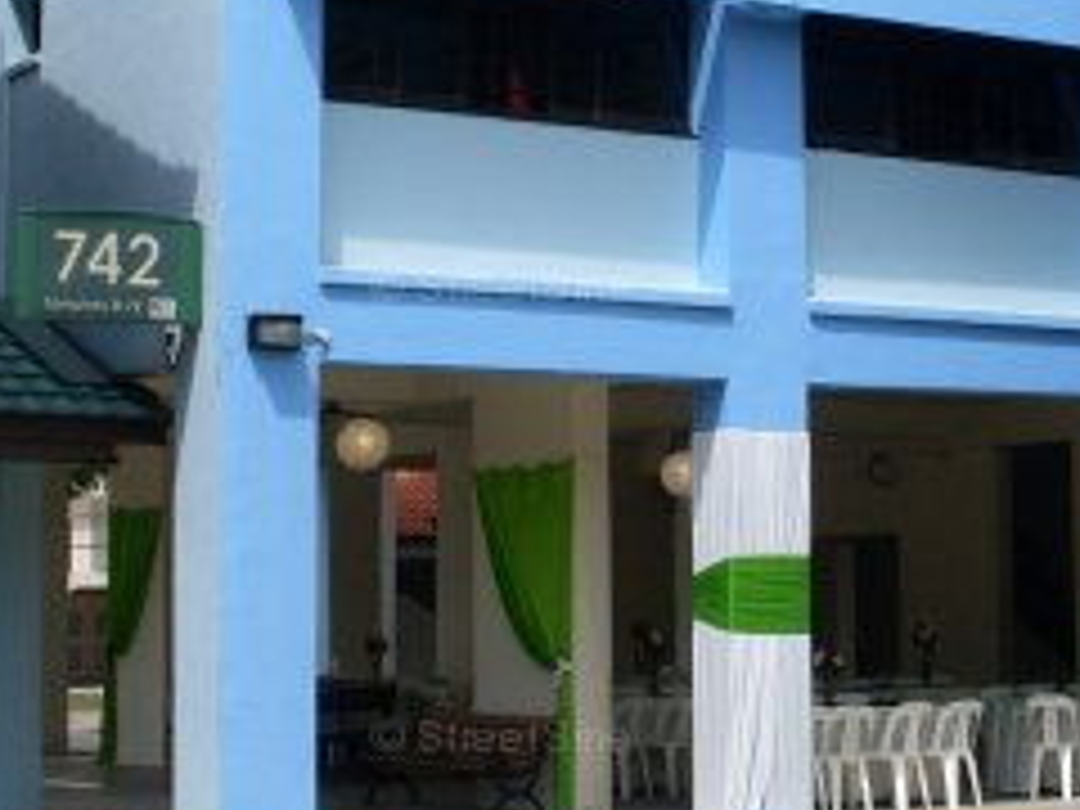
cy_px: 292
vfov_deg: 16.9
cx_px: 706
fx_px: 2714
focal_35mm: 87
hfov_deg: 22.4
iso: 80
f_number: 8.4
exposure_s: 1/180
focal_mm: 6.3
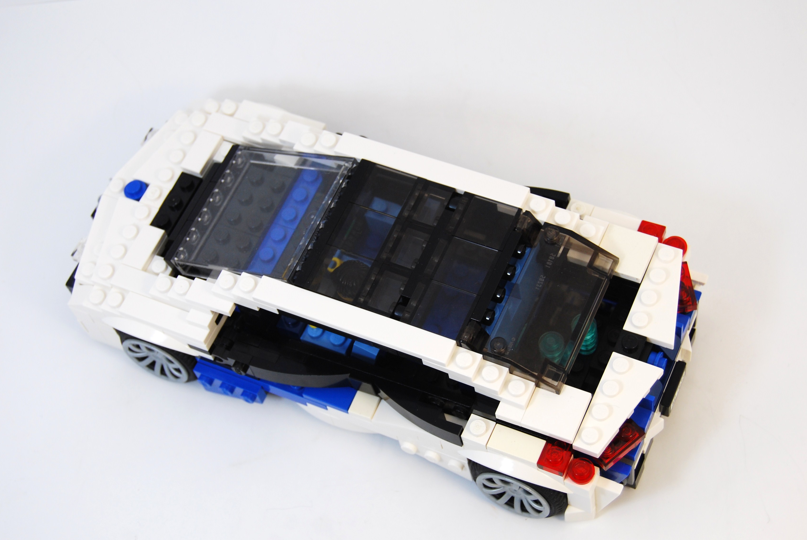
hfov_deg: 30.9
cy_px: 264
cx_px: 416
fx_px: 1459
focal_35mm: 65
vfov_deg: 21.0
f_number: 5.6
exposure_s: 1/125
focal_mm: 38
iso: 180
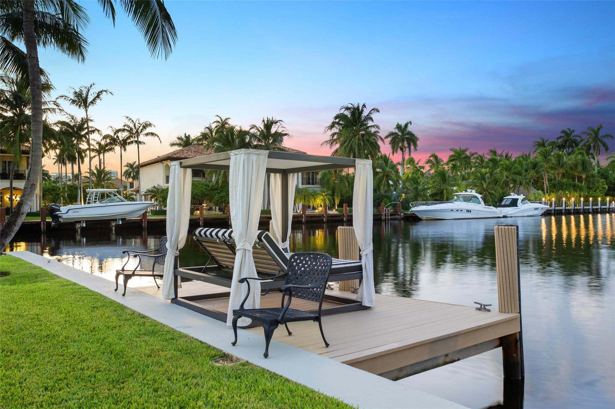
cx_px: 308
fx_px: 478
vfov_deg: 46.4
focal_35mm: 28
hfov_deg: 65.5
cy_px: 204
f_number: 7.1
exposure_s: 1/1.25
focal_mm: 19
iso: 400
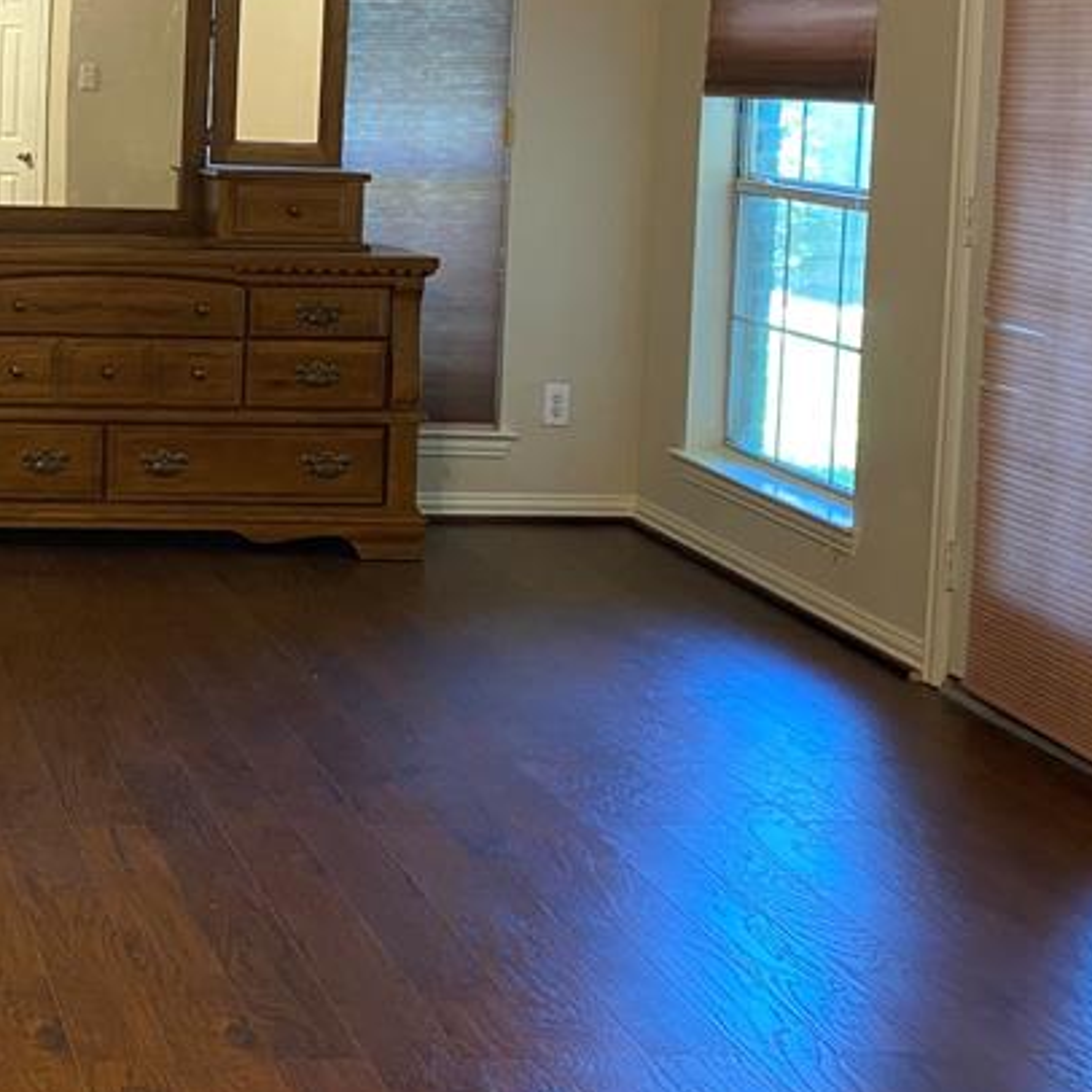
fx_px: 2070
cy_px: 183
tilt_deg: -4.4
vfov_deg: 28.8
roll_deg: -0.2
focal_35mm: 58
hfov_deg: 26.9
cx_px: -134
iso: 200
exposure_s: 1/60
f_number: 1.8
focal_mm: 4.25
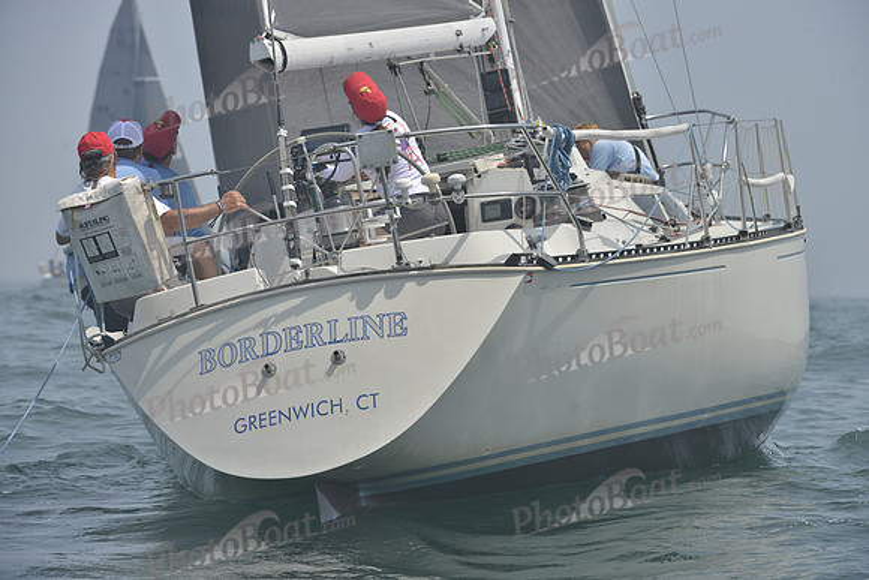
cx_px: 434
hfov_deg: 10.3
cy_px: 290
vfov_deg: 6.9
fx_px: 4829
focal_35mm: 200
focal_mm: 200
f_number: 9
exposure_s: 1/1000
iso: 280
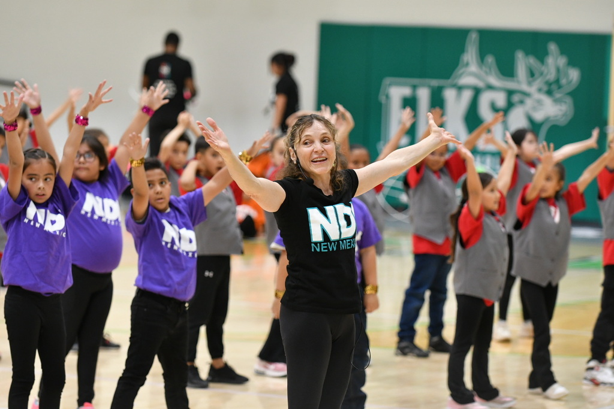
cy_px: 204
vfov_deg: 7.6
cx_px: 307
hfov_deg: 11.4
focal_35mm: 180
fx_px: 3070
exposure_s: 1/500
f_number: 2.8
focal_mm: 120
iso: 2000
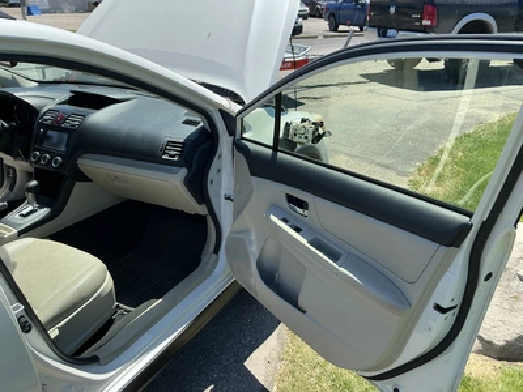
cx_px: 262
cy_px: 196
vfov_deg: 49.7
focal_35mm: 28
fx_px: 423
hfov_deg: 63.4
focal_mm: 3
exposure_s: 1/944
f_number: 1.8
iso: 25
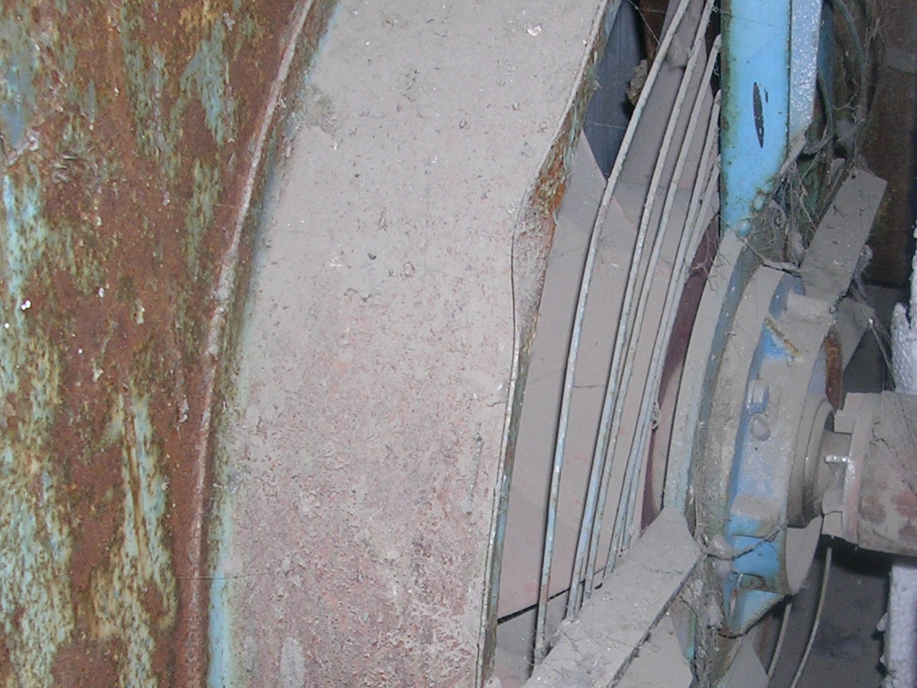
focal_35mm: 69
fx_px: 1828
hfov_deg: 27.8
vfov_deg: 21.0
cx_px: 682
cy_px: 564
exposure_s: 1/60.1
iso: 50
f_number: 2.8
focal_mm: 5.8
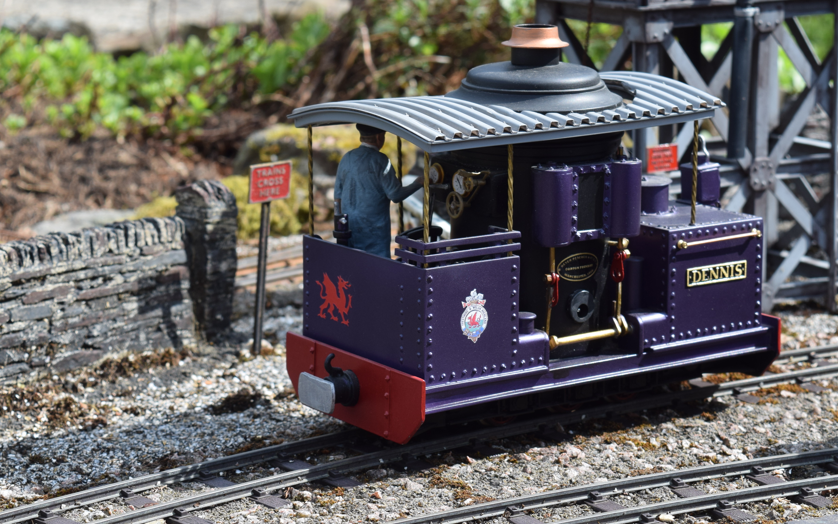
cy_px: 262
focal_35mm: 106
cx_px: 470
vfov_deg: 12.4
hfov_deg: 19.7
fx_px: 2413
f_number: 8
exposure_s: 1/250
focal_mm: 55
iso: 220
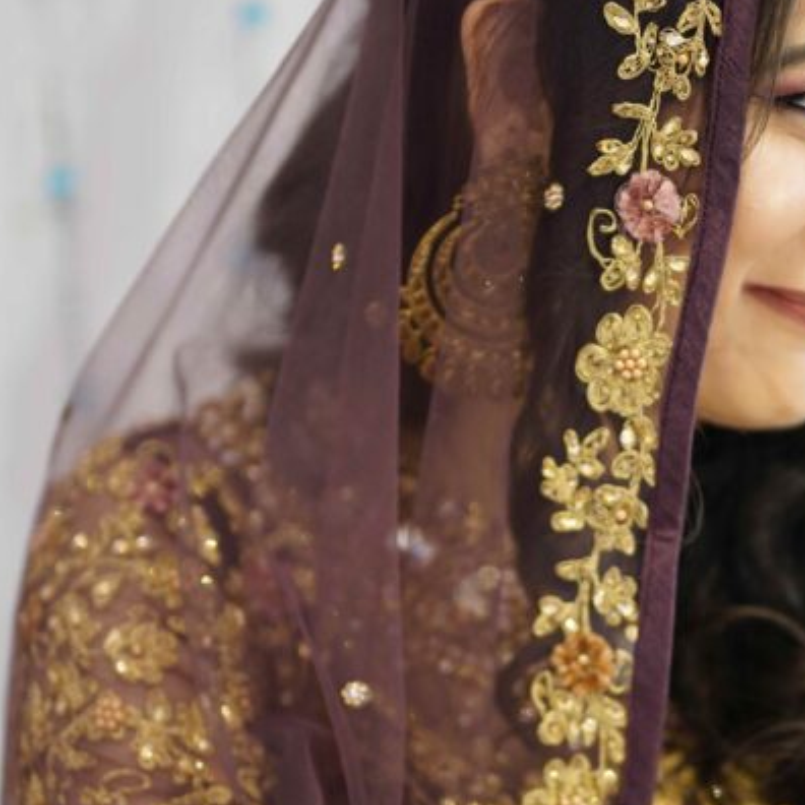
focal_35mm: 110
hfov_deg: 15.8
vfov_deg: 15.8
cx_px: 586
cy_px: 502
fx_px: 2894
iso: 250
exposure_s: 1/160
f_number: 1.4
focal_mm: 50
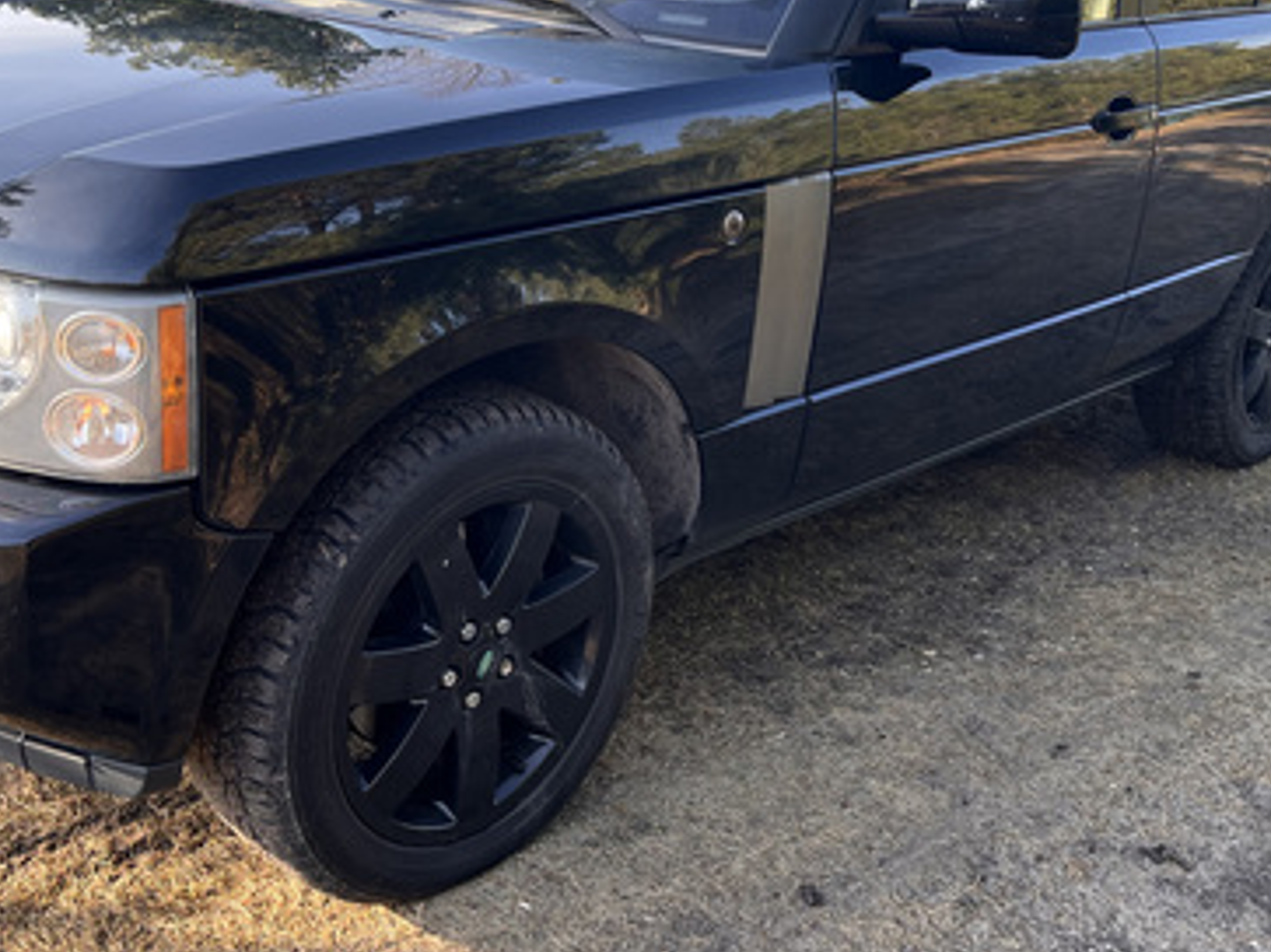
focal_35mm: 43
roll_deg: -1.7
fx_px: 1578
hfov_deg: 43.8
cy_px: 290
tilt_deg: -14.8
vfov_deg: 33.2
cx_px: 557
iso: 40
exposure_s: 1/209
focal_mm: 5.1
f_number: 1.6
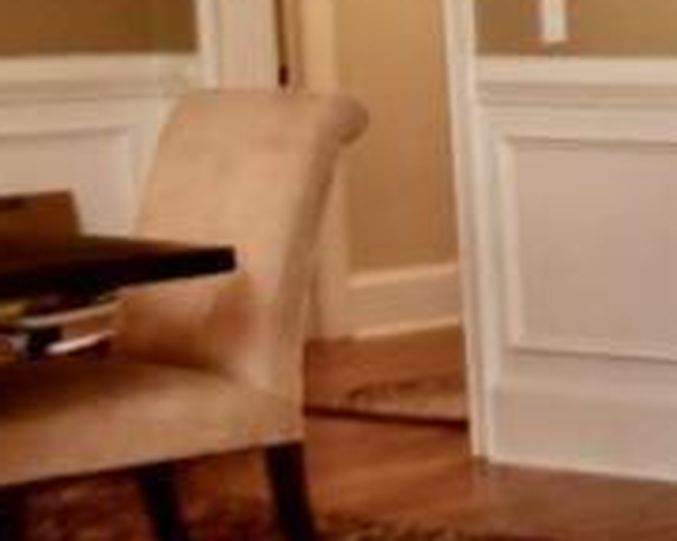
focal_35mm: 94
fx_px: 1883
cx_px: 1753
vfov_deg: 16.3
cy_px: 124
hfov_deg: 13.2
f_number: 4
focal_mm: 10
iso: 500
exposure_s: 1/60
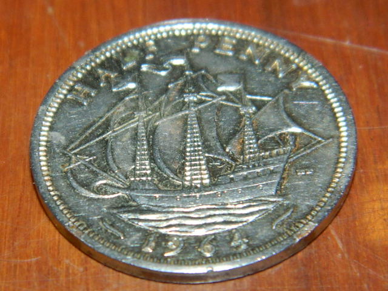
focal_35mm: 103
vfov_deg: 14.4
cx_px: 194
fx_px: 1154
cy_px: 146
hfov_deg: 19.1
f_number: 12.6
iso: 200
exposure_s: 1/60
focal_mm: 18.6
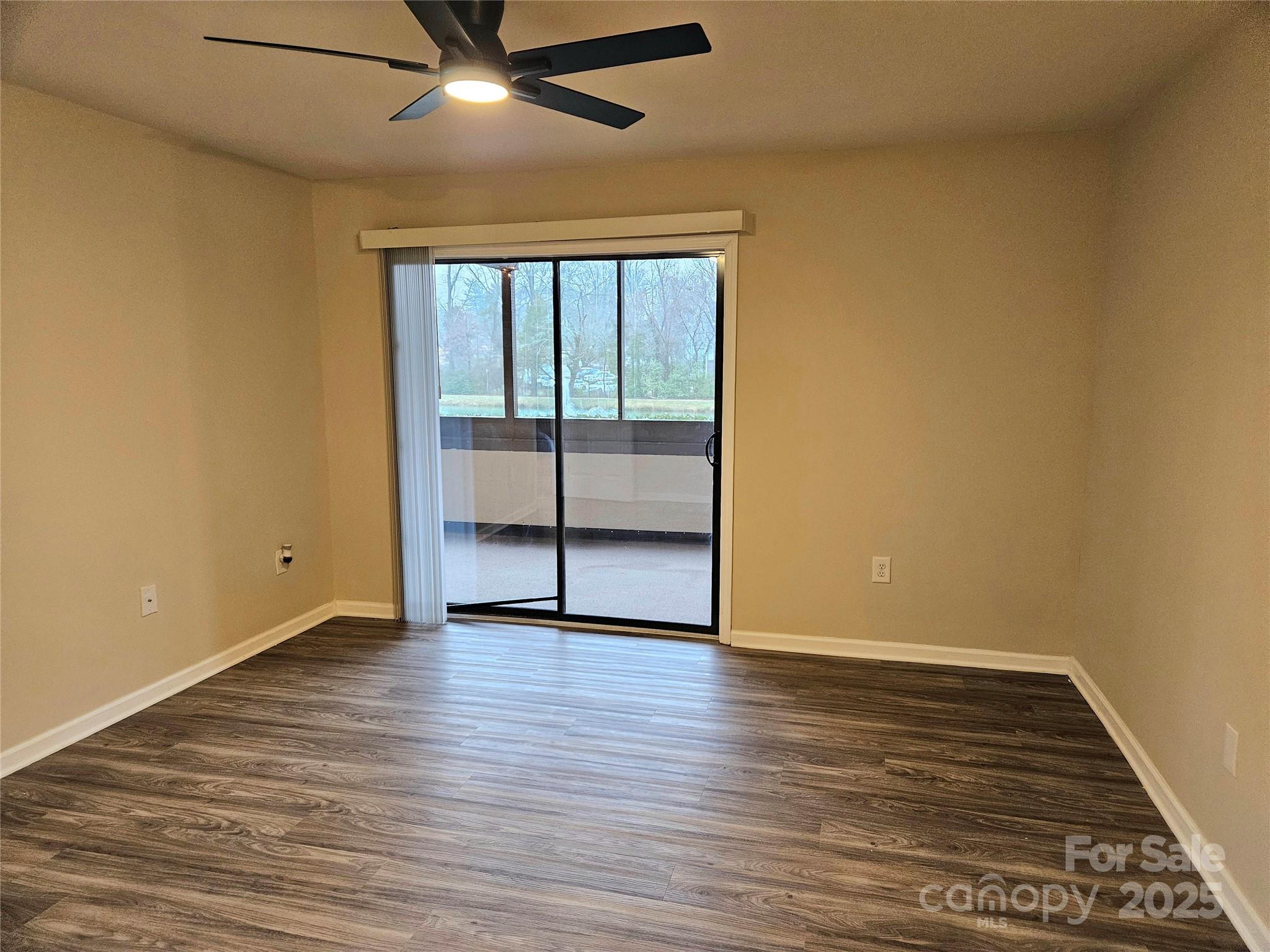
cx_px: 635
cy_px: 476
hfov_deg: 73.9
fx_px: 844
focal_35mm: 23
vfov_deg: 58.9
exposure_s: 1/120
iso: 500
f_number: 1.8
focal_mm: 5.4
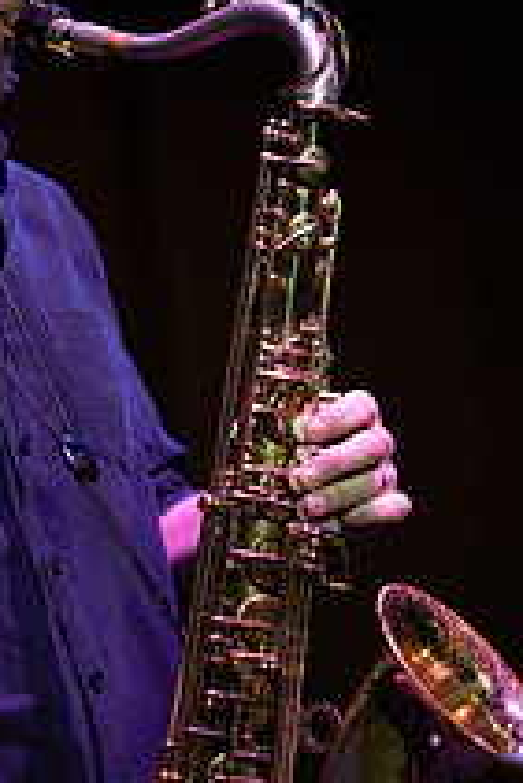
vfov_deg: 5.9
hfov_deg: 3.9
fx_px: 7658
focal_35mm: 352
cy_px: 401
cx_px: 11
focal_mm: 165
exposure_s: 1/250
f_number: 2.8
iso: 8000
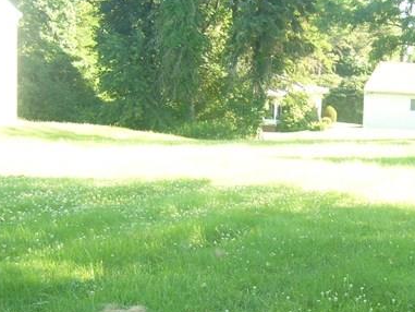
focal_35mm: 94
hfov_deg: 20.7
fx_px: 1127
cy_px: 239
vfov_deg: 15.7
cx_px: 320
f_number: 2.8
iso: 100
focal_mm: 5.8
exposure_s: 1/100
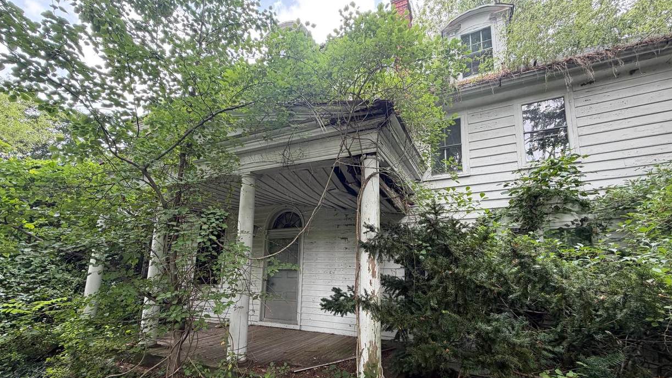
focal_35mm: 16
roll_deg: -1.5
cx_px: 334
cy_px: 235
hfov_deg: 99.4
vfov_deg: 66.1
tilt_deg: +10.0
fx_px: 285
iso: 80
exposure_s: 1/121
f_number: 2.2
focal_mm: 2.22
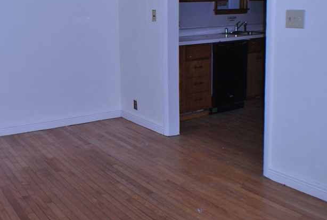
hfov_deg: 32.6
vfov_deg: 22.4
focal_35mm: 60
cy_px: 41
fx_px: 546
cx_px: 72
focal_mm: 24
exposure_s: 1/100
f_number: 4
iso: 100
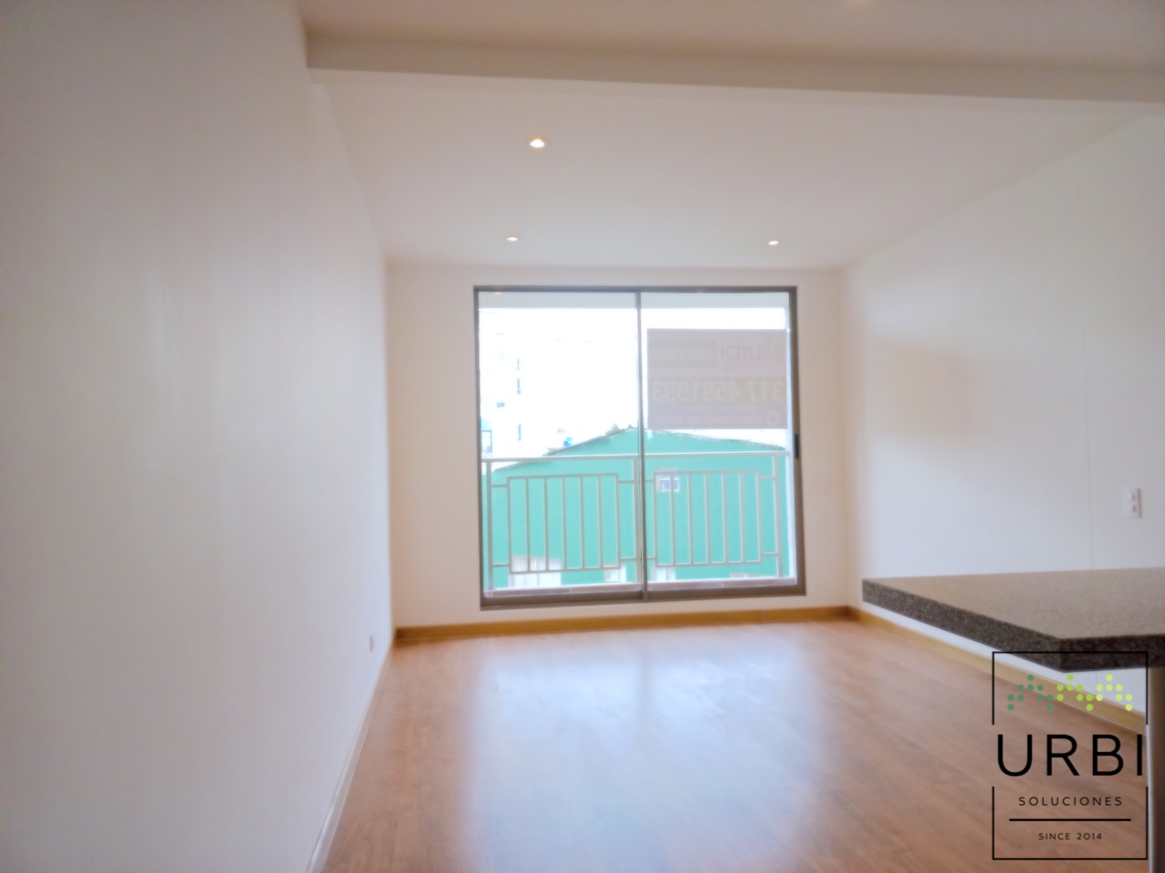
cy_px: 436
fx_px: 841
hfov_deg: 69.4
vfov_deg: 54.9
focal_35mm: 25
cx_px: 582
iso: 479
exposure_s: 1/100
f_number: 1.79
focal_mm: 4.71
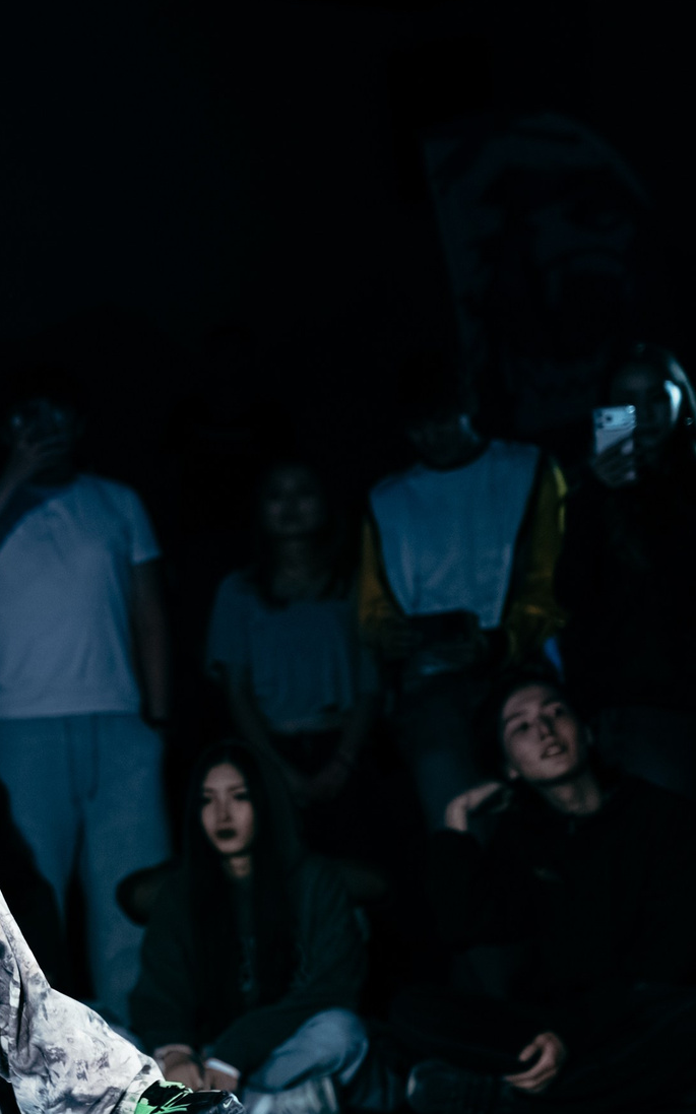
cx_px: -441
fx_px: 4191
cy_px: 732
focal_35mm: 138
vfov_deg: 15.1
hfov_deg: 9.2
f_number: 2.8
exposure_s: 1/800
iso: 3200
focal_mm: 58
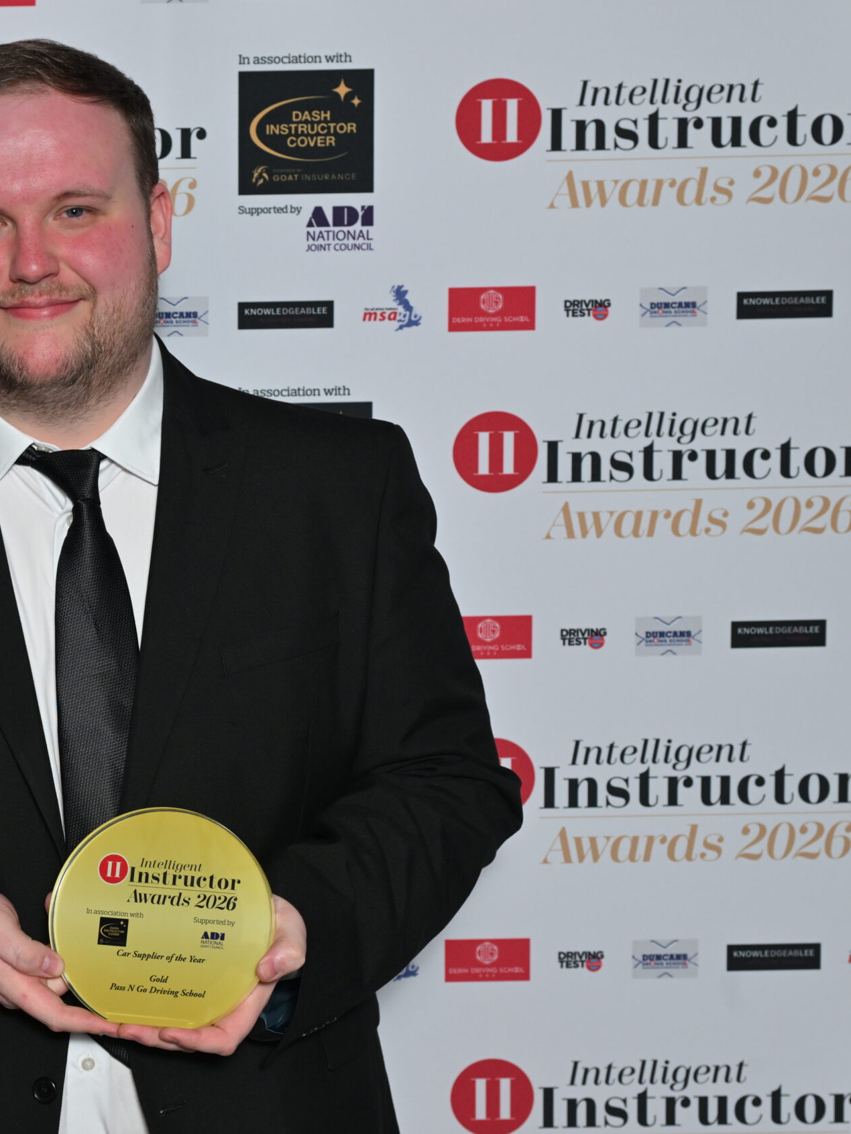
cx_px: 66
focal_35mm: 80
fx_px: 2622
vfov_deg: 24.4
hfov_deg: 18.1
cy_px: 567
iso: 640
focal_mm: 55
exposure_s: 1/160
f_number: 5.6
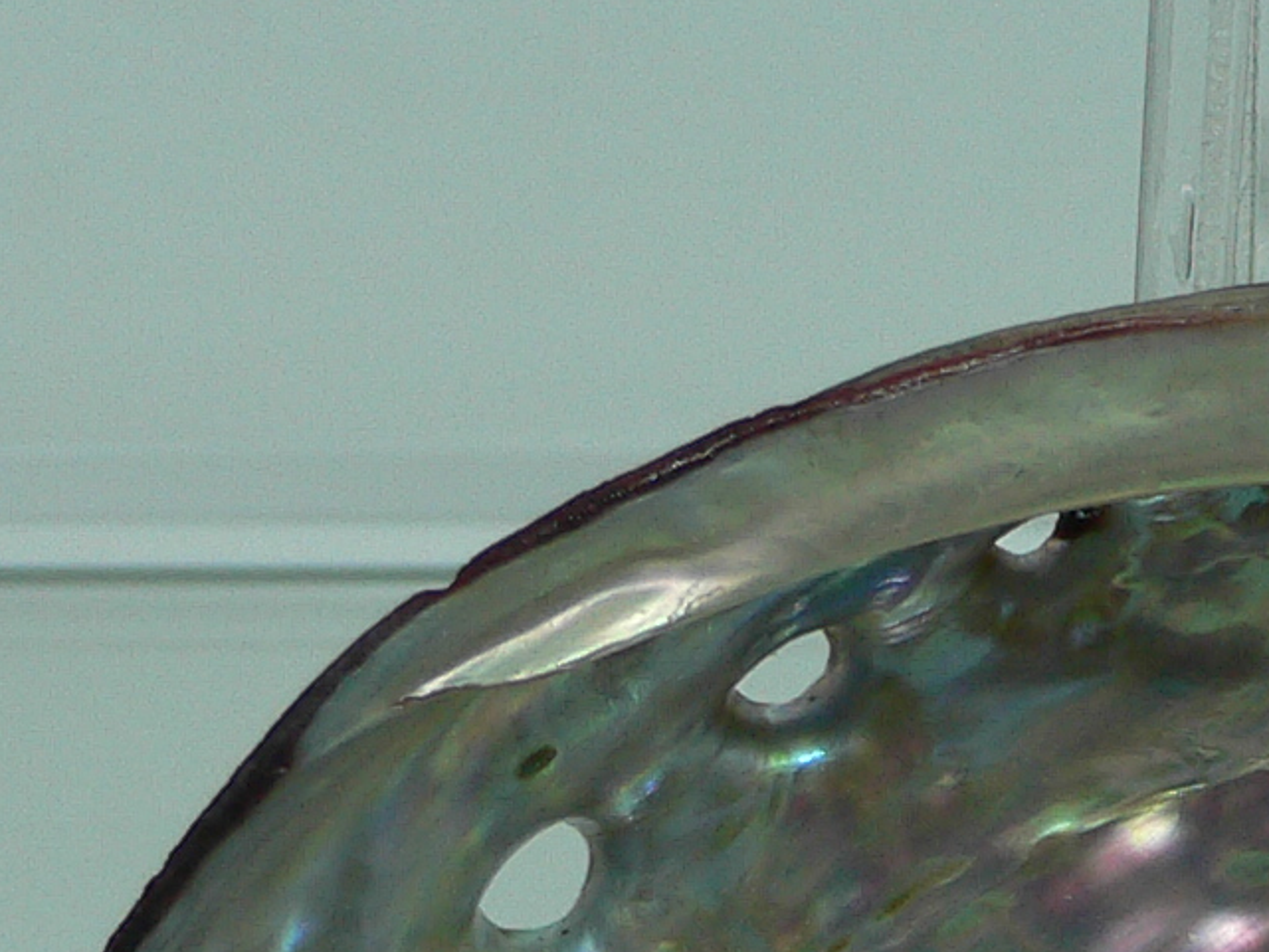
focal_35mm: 110
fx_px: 4033
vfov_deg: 13.0
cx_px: 1342
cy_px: 1286
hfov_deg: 17.4
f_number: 2.8
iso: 80
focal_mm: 4.6
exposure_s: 1/60
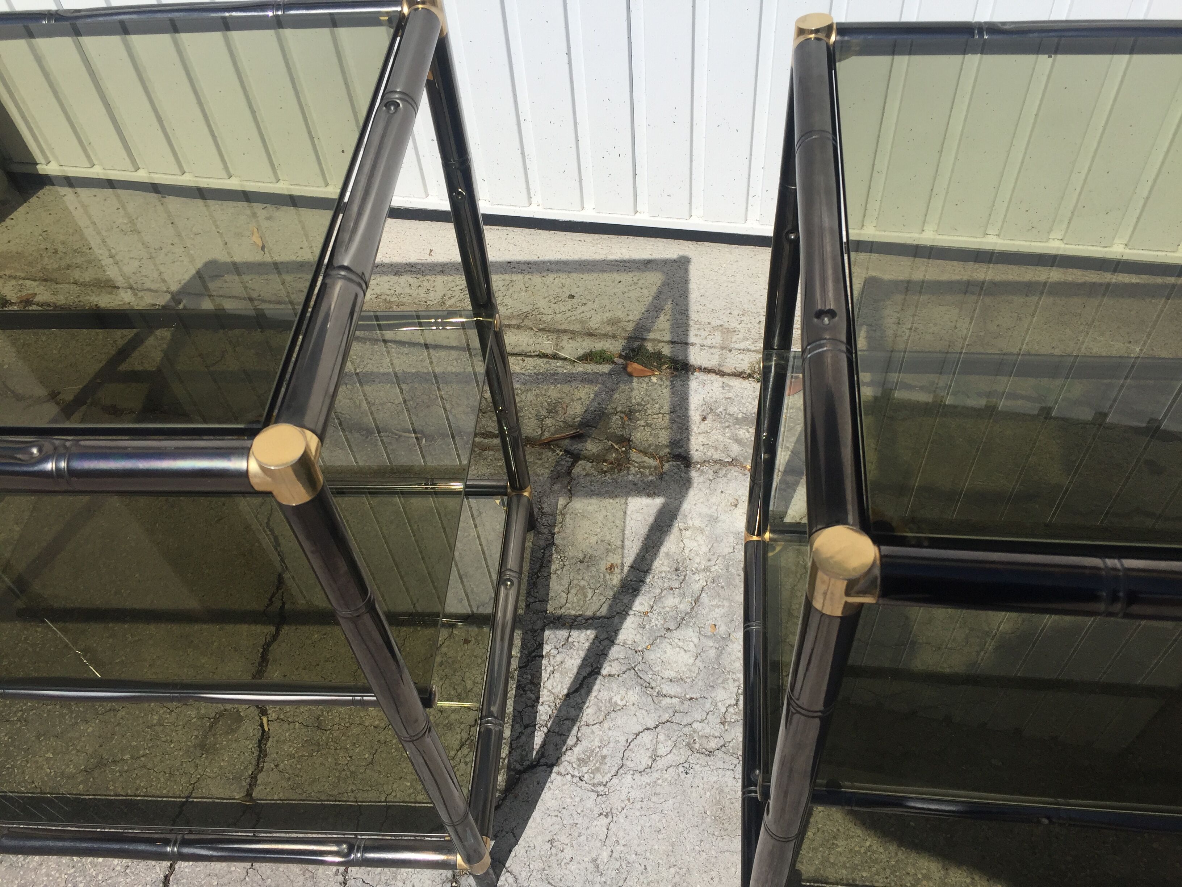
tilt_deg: -51.2
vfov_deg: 48.2
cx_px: 591
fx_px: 990
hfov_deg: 61.7
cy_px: 444
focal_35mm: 29
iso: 32
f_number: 2.2
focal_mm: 4.15
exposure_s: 1/4405
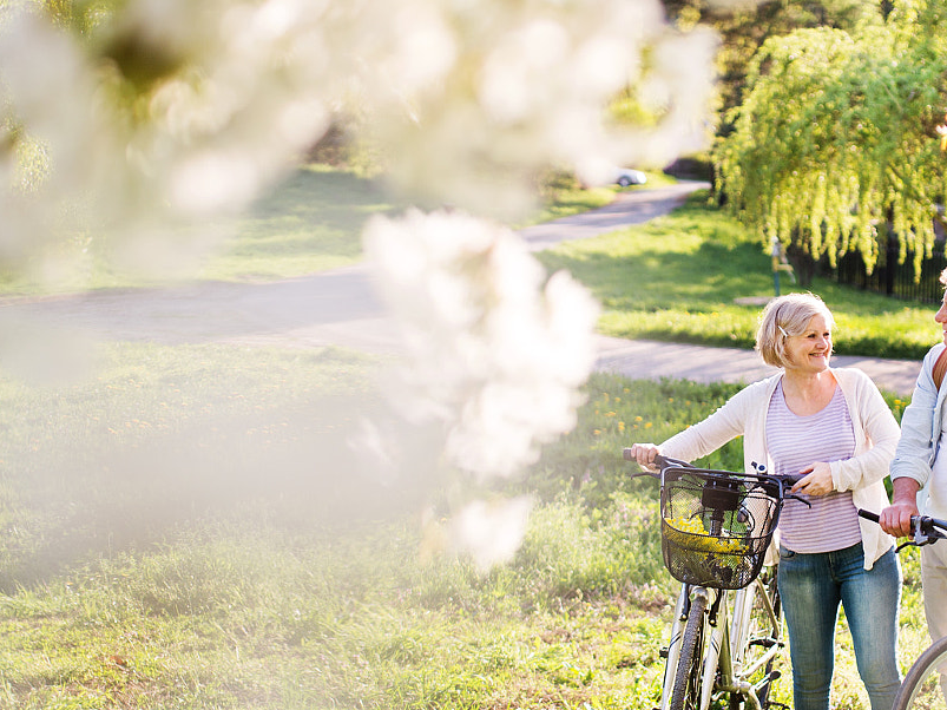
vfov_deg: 21.9
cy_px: 383
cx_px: 682
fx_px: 1833
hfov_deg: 28.6
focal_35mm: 67
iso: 200
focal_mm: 35
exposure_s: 1/2000
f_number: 1.8
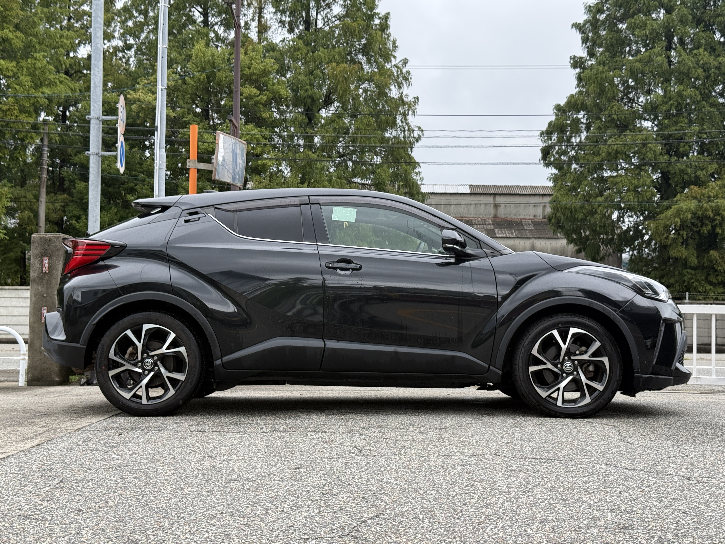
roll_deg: -0.9
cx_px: 362
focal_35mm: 48
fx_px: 1005
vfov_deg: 30.3
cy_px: 272
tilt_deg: +2.7
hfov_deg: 39.7
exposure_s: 1/865
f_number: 1.78
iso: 64
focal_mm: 6.76
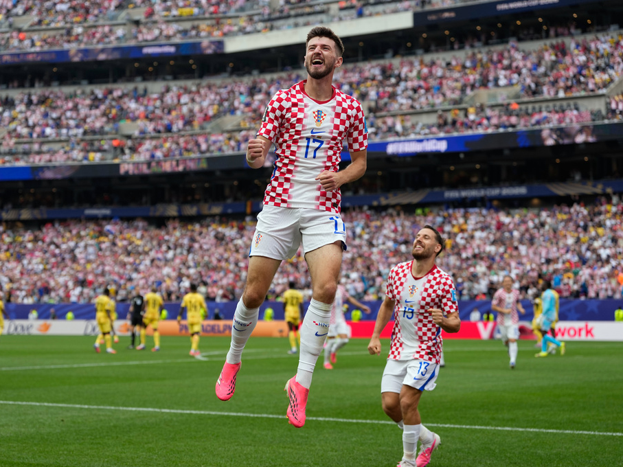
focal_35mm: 76
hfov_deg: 25.7
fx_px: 1368
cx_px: 297
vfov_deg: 19.4
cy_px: 234
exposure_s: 1/2000
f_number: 3.2
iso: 400
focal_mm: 70
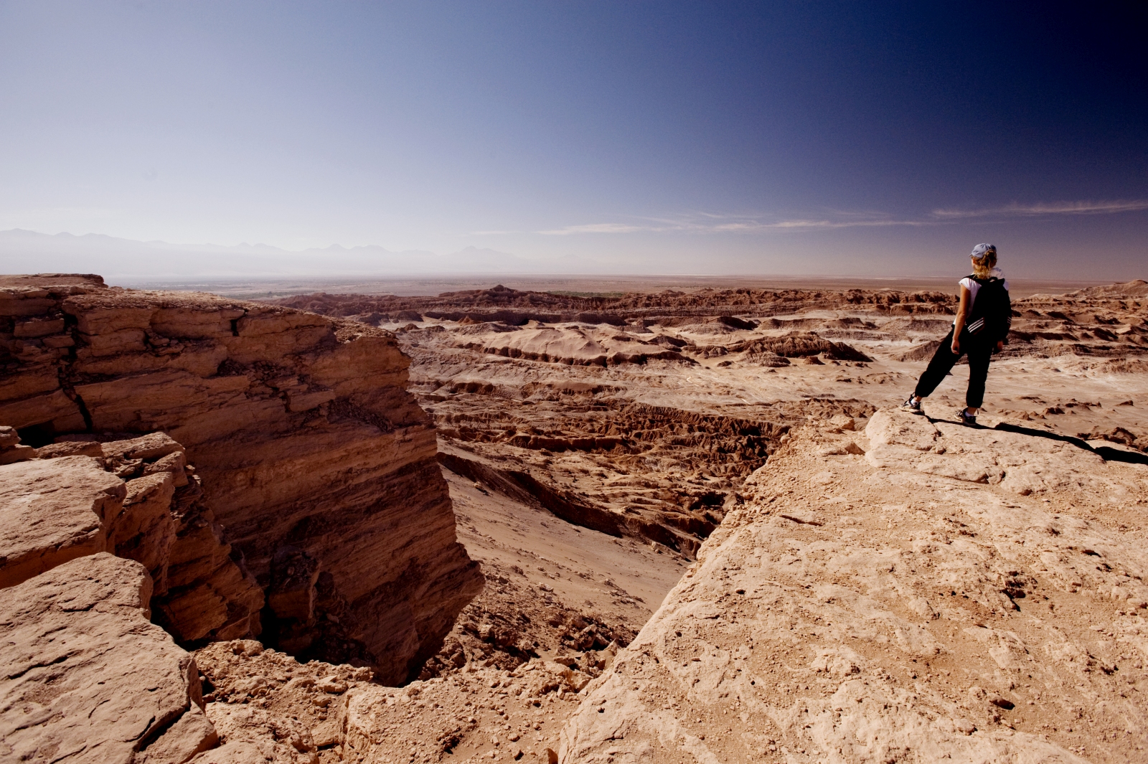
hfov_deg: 93.3
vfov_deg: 70.4
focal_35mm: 17
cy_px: 382
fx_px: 542
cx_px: 574
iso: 1000
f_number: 8
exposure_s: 1/1600
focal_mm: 17
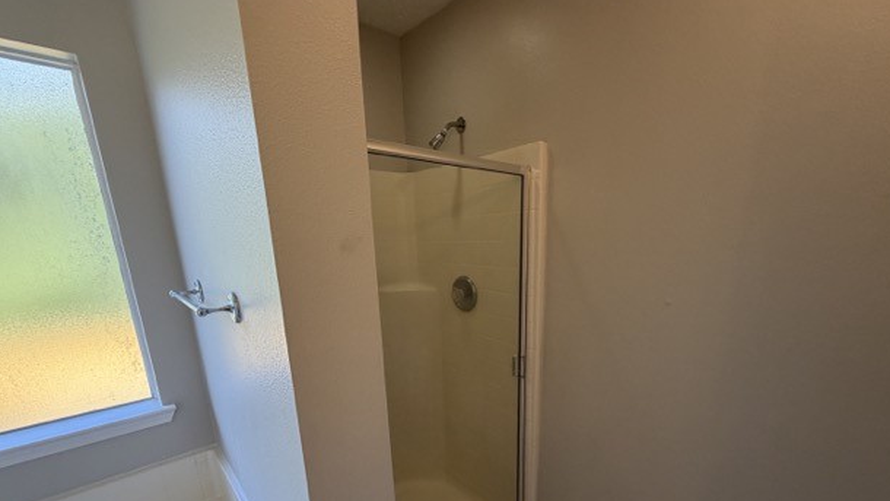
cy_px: 333
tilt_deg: -13.8
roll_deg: +2.1
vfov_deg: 65.3
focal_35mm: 16
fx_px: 378
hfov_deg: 99.3
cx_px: 465
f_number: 2.2
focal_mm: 2.22
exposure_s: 1/120
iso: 160
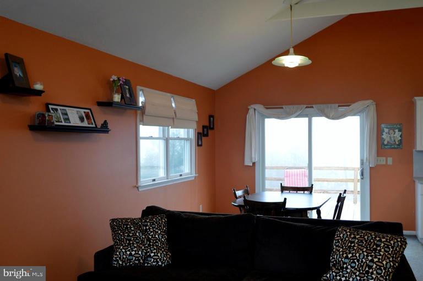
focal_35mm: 36
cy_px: 140
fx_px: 423
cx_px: 212
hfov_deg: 53.2
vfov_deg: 36.8
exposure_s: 1/15
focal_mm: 24
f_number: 4
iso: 450
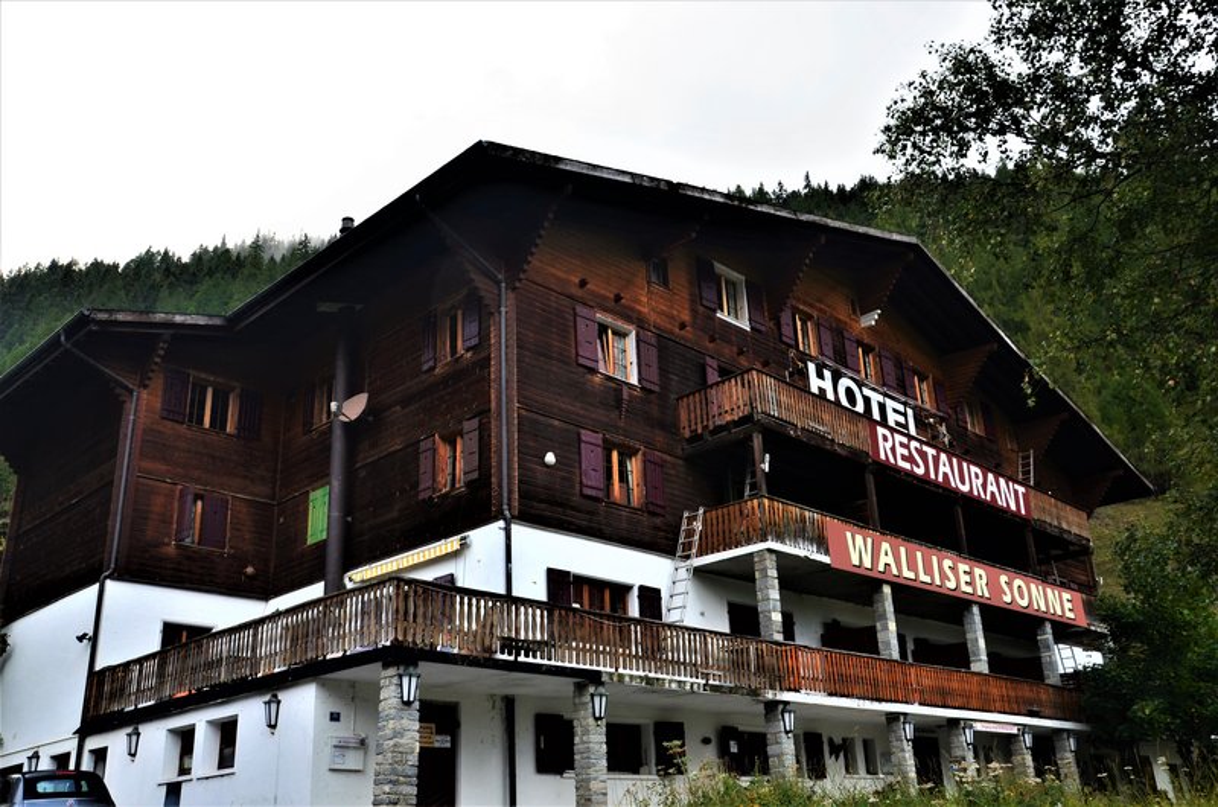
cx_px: 609
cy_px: 404
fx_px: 1114
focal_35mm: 33
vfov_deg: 39.8
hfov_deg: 57.3
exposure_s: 1/80
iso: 320
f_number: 8
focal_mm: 22
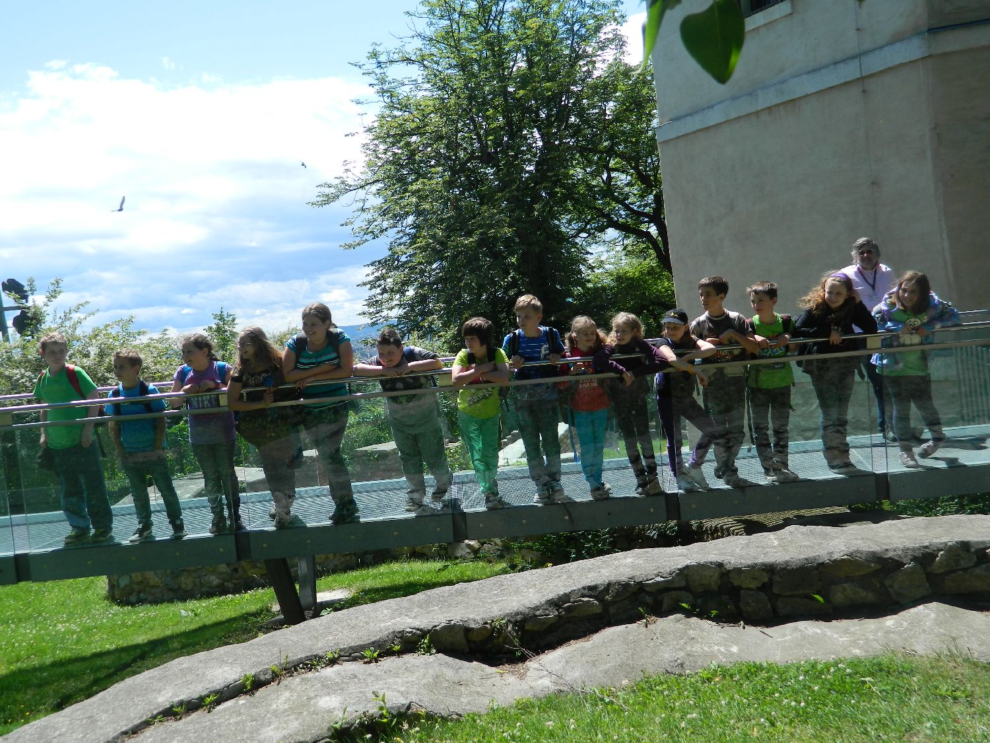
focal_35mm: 31
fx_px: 887
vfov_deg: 45.4
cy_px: 372
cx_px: 495
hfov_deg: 58.4
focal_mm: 5.6
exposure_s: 1/640
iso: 80
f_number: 3.2
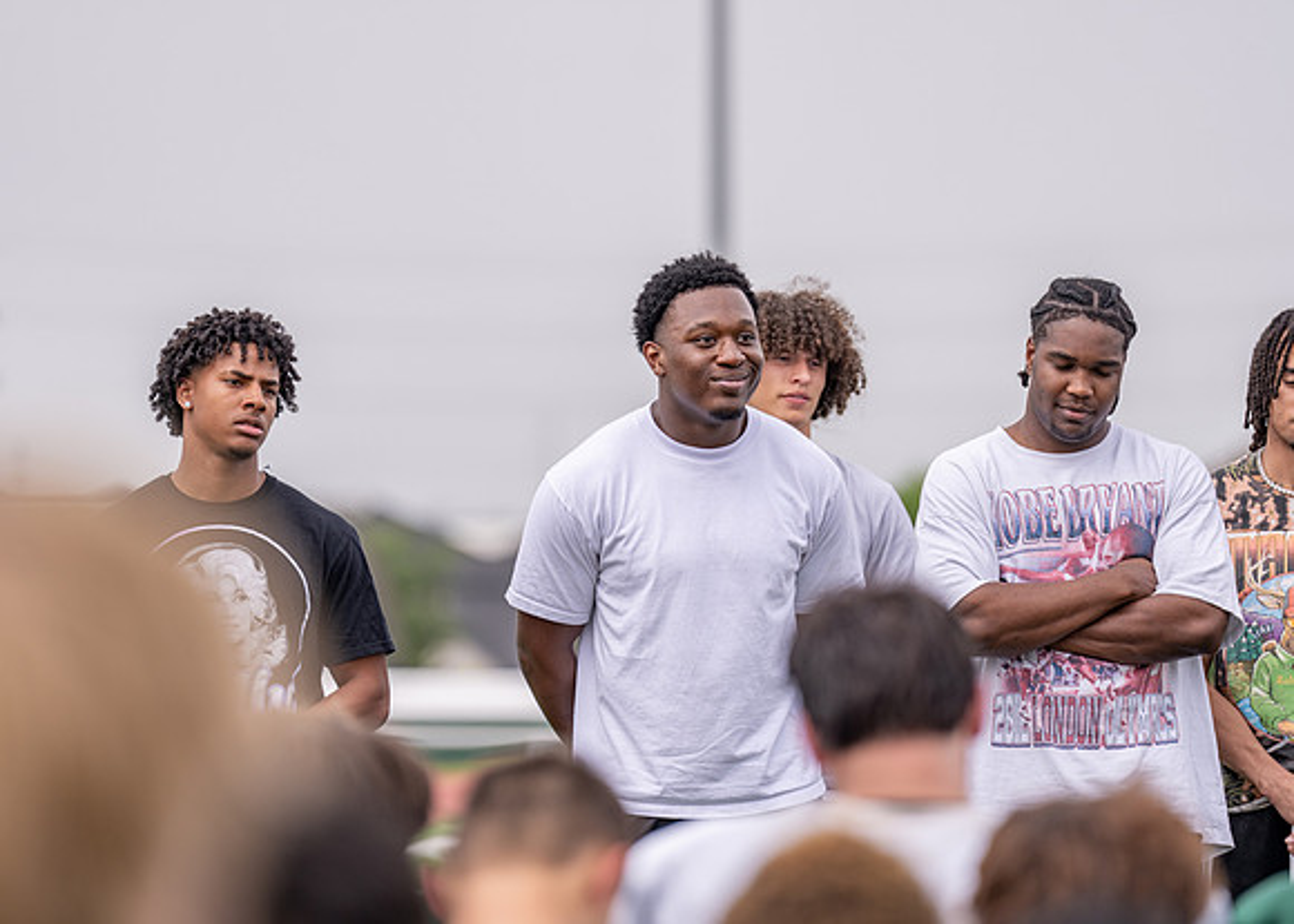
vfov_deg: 6.9
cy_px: 462
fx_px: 7707
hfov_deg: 9.6
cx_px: 647
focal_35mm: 210
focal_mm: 200
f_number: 2.8
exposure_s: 1/1000
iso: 100
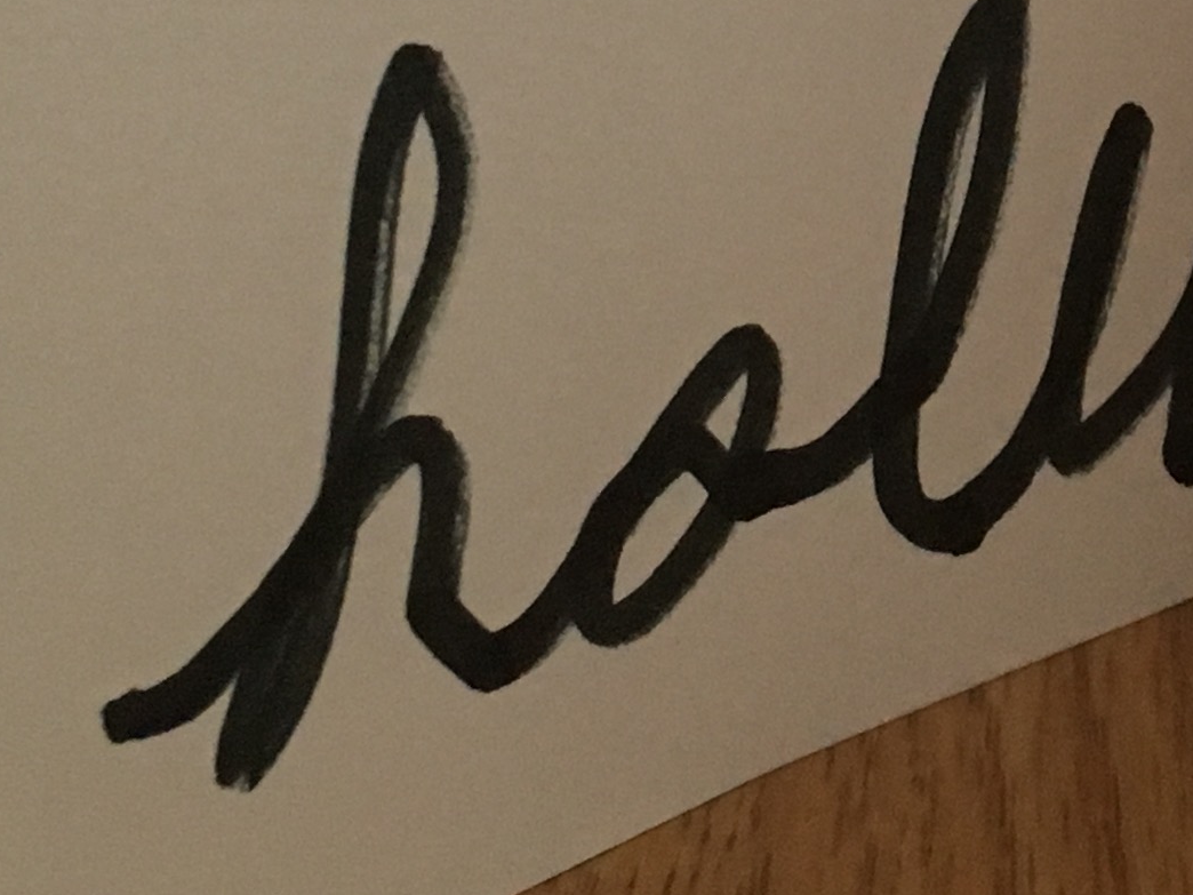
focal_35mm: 112
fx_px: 3860
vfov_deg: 13.2
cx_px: 1470
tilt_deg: -18.2
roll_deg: -0.3
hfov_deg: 16.7
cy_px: 166
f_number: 2.2
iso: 200
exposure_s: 1/33
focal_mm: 4.15
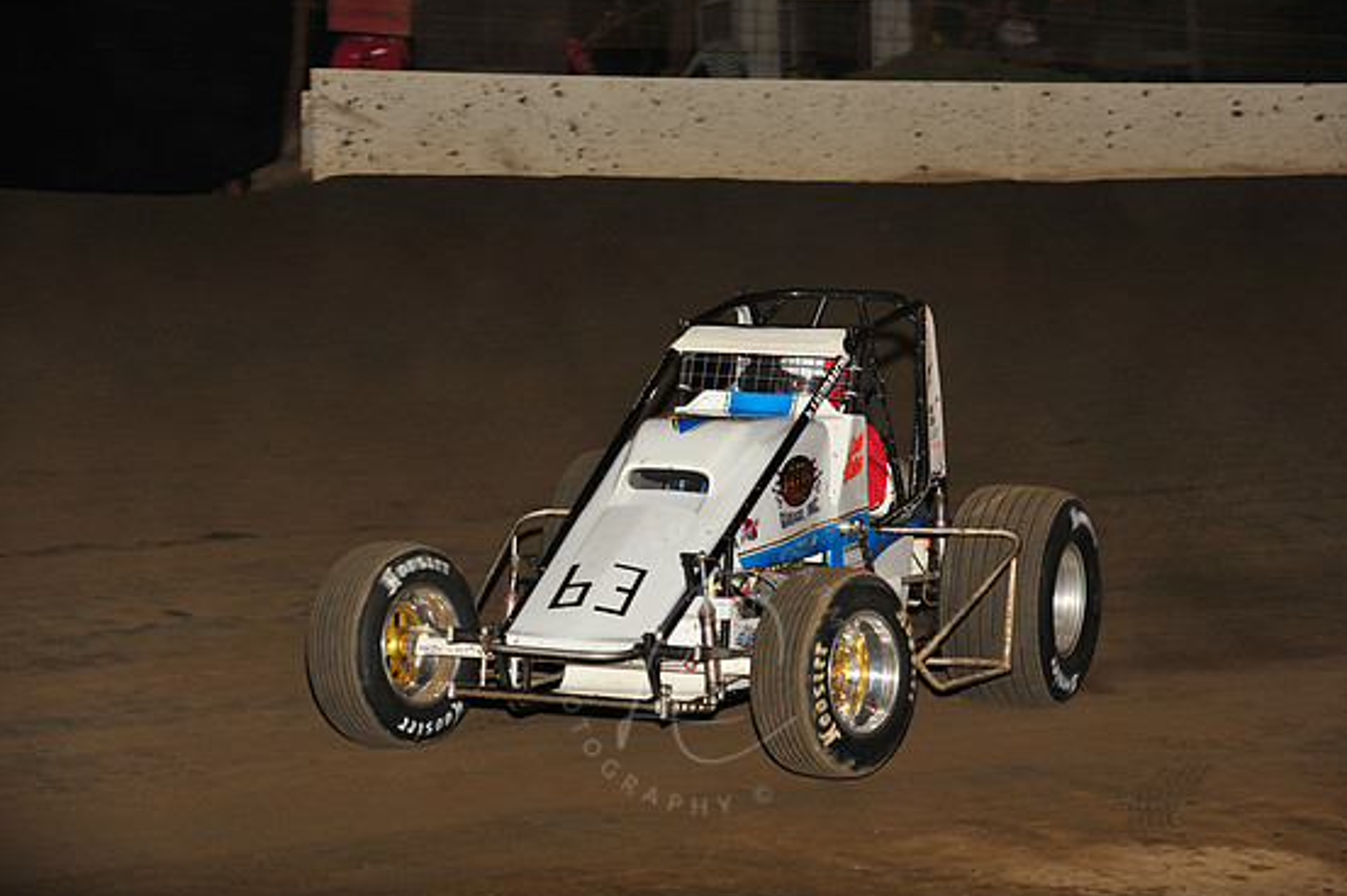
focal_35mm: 131
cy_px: 443
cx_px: 704
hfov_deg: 15.7
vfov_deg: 10.5
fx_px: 4898
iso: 640
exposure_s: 1/320
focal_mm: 125
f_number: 6.3
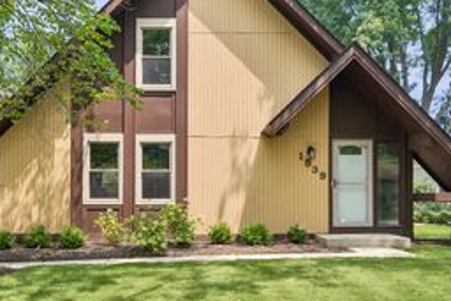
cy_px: 140
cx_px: 218
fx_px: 514
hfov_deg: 47.4
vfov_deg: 32.7
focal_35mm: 41
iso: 250
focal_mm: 14
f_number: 8
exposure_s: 1/200
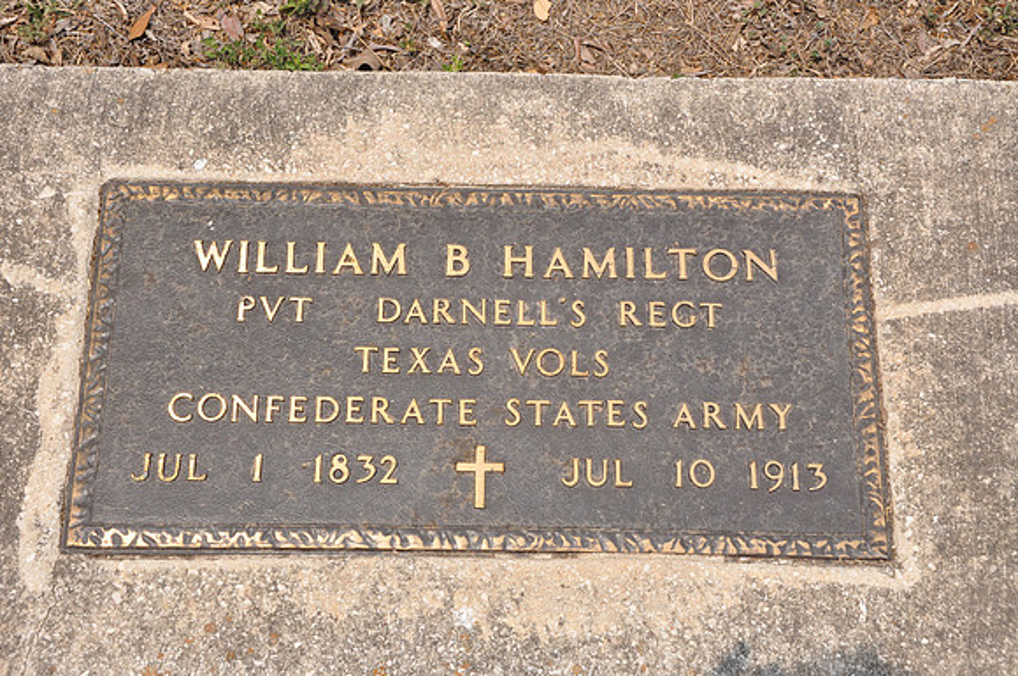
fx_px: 1610
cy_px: 338
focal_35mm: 57
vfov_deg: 23.7
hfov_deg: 35.1
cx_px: 509
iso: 200
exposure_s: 1/320
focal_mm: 38
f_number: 9
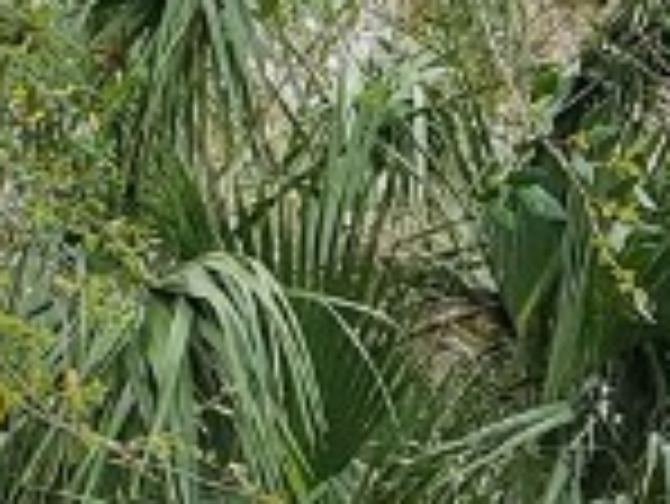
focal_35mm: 179
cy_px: 477
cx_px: 1237
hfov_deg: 10.3
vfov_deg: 8.3
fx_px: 3467
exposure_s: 1/315
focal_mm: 4.3
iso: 50
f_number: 2.4
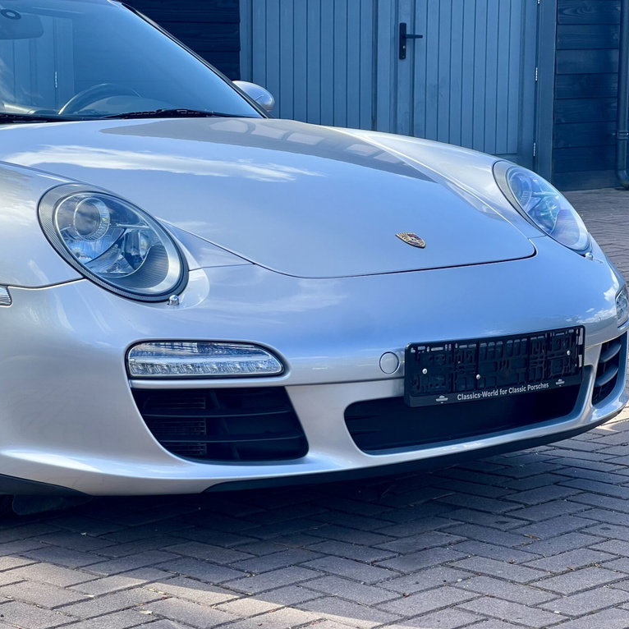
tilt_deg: -7.4
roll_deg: +0.8
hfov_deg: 19.1
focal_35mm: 91
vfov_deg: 19.1
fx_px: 1871
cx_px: 302
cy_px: 314
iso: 32
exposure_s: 1/205
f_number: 2.8
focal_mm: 9
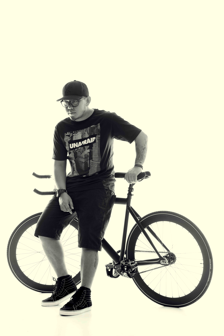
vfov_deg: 28.8
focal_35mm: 70
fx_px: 653
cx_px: 112
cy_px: 168
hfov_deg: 19.5
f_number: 5
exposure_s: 1/125
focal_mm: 70
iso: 125
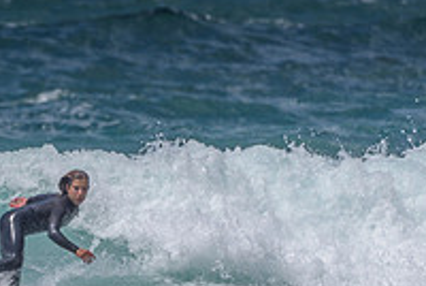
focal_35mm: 1778
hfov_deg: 1.2
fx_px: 21070
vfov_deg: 0.8
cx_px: 10
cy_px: 257
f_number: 5.6
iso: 64
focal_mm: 500
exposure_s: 1/2000
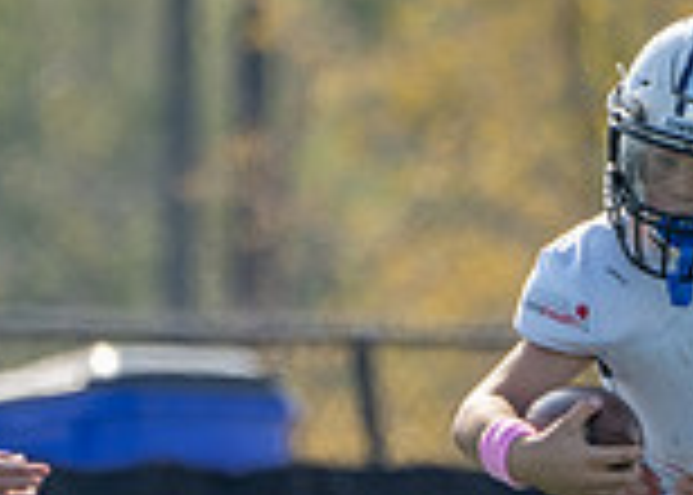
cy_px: 443
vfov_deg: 0.8
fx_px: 37513
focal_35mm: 1906
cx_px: 472
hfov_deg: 1.1
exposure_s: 1/1250
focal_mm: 400
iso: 200
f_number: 5.6
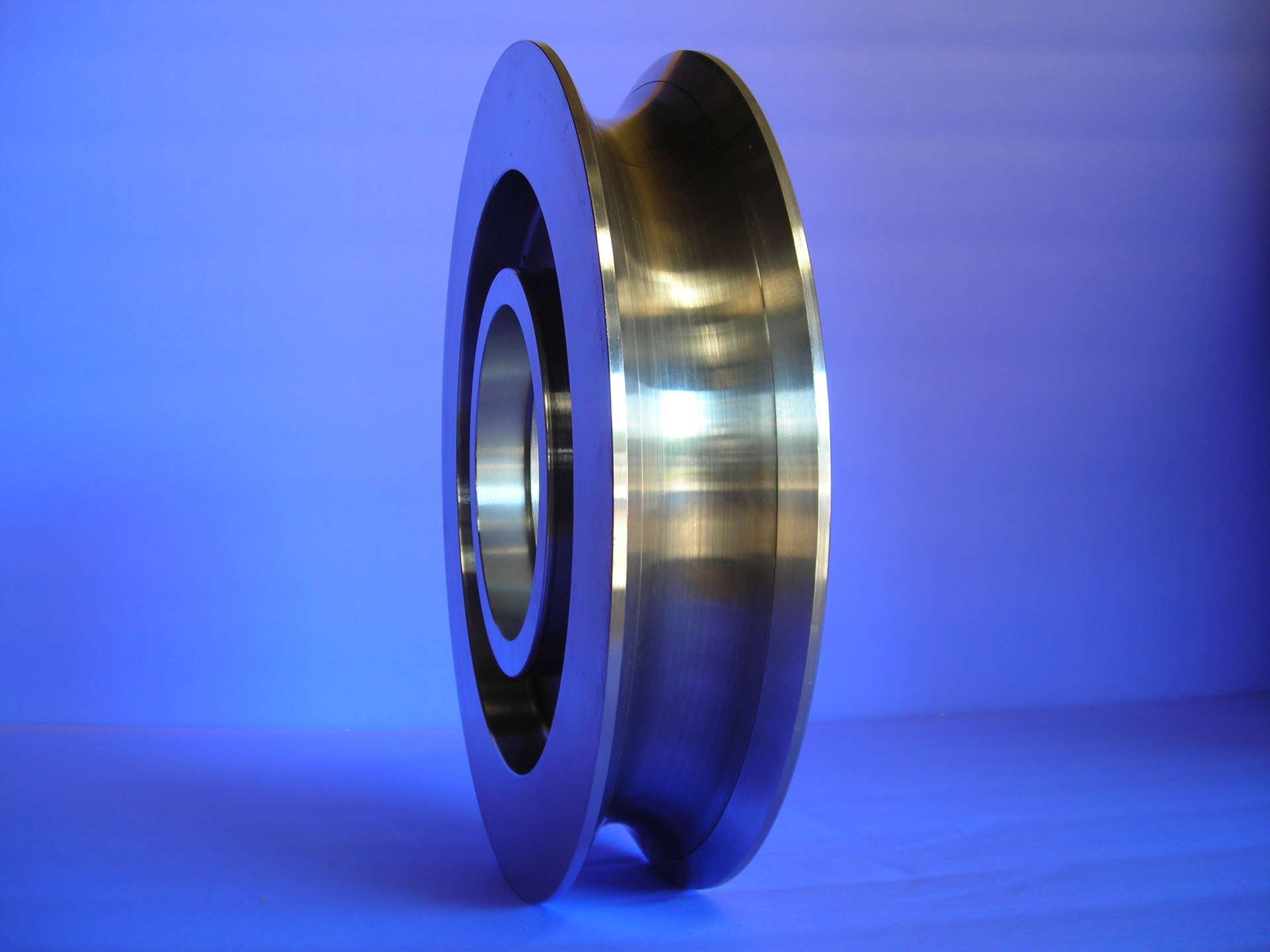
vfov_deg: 37.7
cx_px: 635
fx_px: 1394
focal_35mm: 38
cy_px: 476
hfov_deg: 49.0
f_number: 3.2
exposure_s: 1/21.3
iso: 50
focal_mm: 6.3
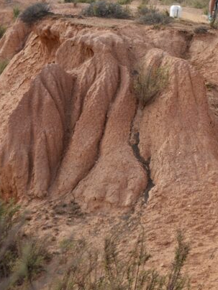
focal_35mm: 96
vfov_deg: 20.4
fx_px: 805
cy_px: 110
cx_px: 243
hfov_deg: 15.0
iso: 400
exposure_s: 1/1600
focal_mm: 35
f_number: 5.6
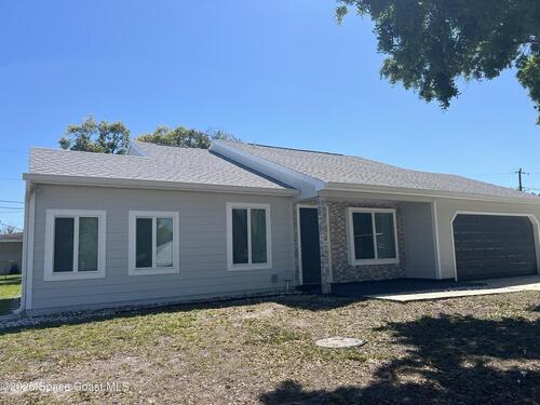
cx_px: 270
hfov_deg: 67.3
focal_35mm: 26
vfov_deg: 53.1
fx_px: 406
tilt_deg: +6.7
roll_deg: +1.6
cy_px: 202
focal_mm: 5.7
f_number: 1.5
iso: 50
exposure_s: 1/5076
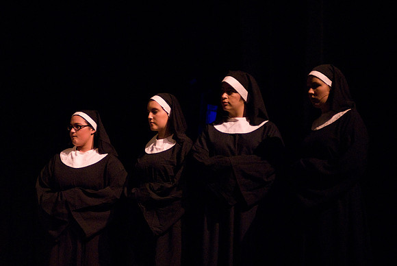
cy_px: 133
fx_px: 1242
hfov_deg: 18.2
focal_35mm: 112
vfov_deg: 12.2
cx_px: 198
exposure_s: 1/125
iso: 1600
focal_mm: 75
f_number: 2.8
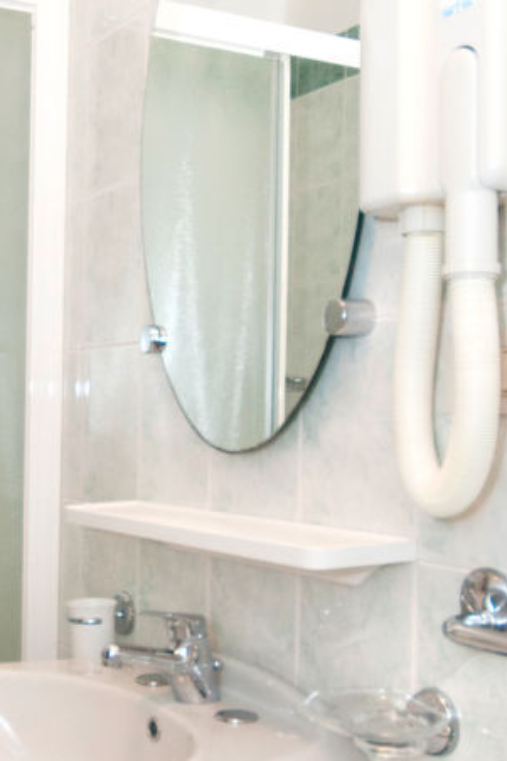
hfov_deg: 25.9
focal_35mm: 51
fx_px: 1078
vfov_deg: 38.9
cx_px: 91
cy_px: 418
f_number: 4
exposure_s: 1/60
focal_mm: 10
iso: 800
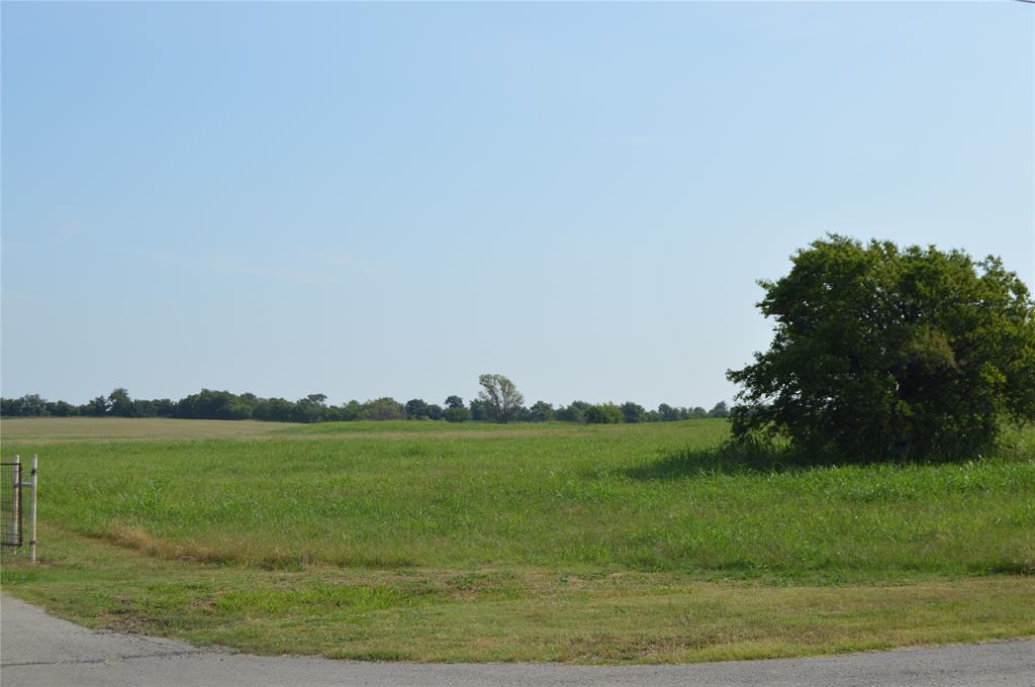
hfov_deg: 33.4
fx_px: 1723
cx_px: 518
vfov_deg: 22.6
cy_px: 344
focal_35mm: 60
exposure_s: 1/320
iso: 100
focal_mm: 40
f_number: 9
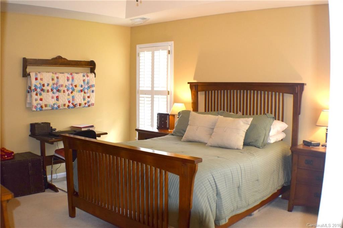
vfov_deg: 26.5
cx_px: 172
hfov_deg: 38.9
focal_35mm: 51
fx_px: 486
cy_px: 114
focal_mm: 34
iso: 800
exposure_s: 1/80
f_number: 4.5
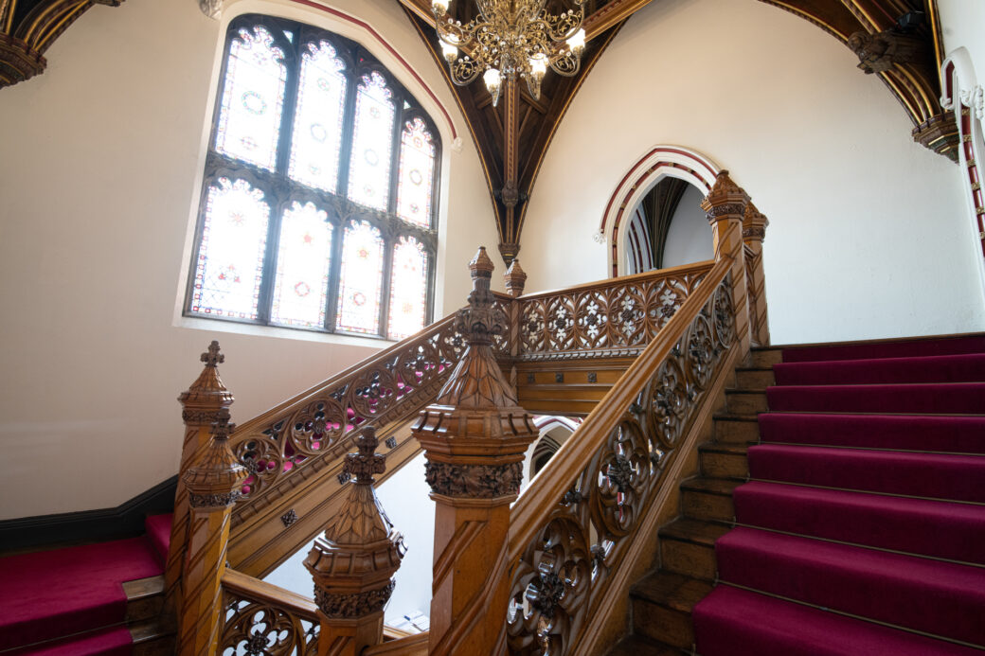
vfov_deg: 77.3
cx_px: 492
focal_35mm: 15
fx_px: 410
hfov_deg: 100.4
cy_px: 328
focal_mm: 15
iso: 400
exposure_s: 1/4
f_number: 8
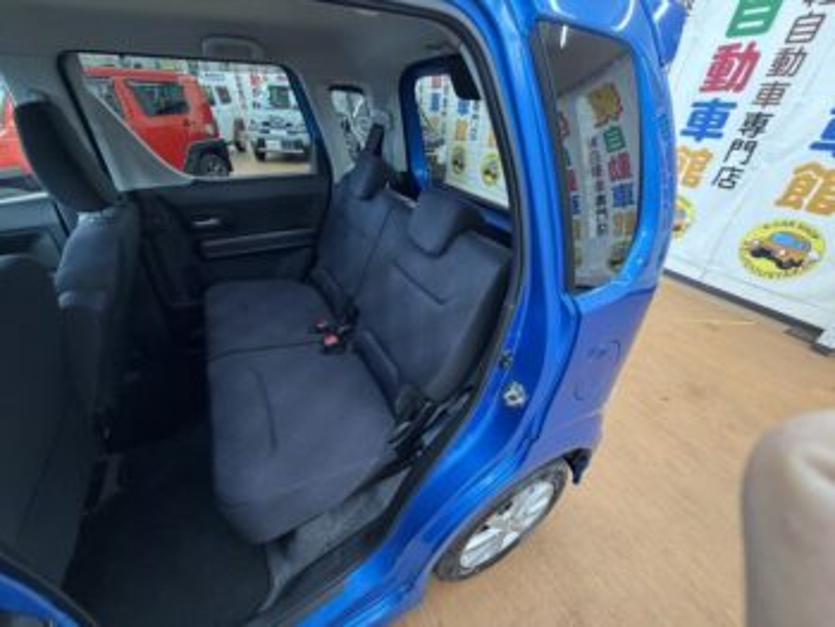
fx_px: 338
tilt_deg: -31.6
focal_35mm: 14
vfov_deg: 85.7
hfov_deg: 102.0
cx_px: 418
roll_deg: -2.5
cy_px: 314
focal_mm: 2.22
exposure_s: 1/50
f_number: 2.2
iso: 320
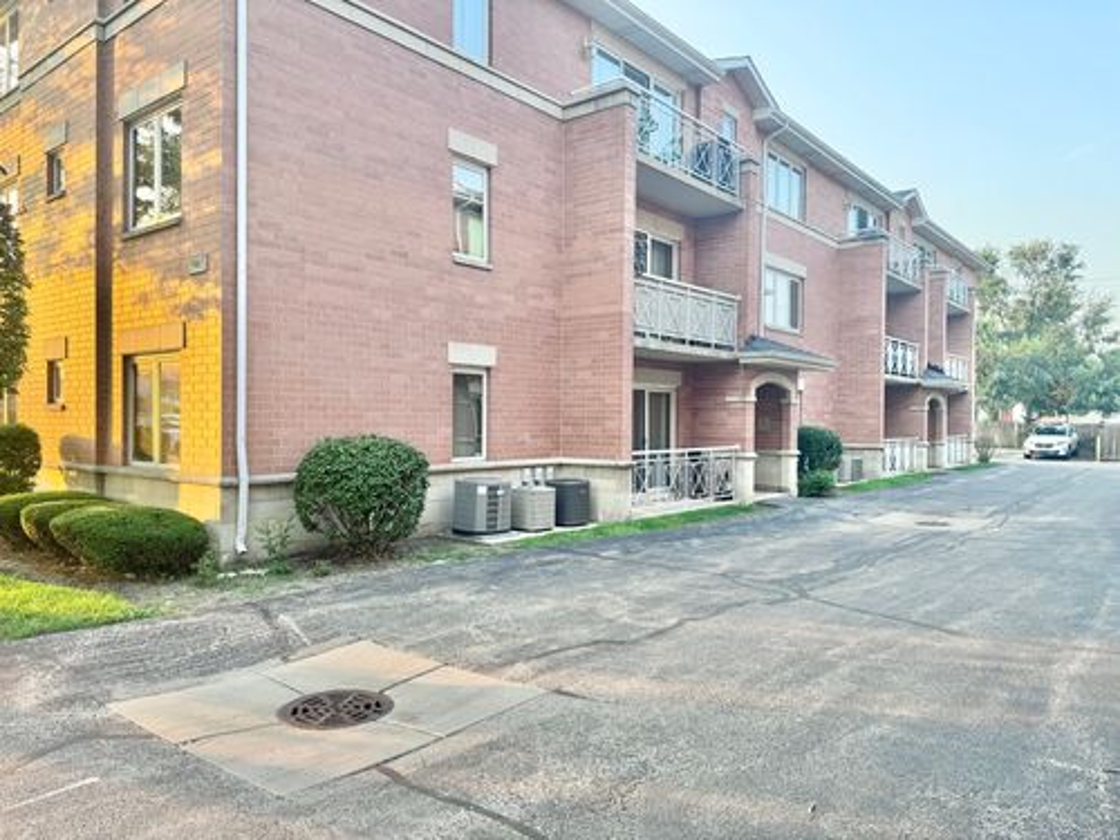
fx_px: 777
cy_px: 420
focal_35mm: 24
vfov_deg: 56.8
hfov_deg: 71.6
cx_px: 560
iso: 80
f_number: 1.78
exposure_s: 1/171
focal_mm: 6.76
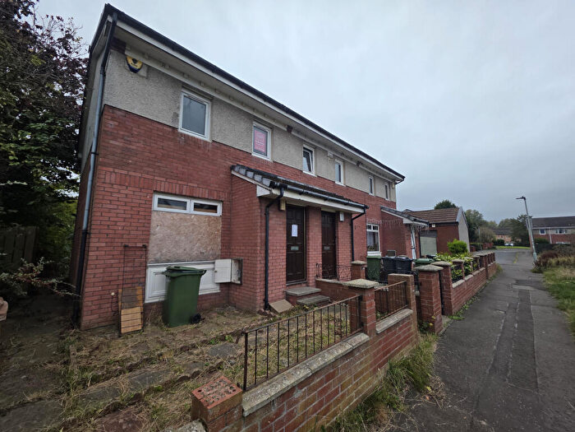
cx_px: 288
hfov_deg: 106.2
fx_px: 216
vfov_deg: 89.9
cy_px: 216
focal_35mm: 13
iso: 40
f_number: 1.9
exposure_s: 1/722
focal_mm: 2.2
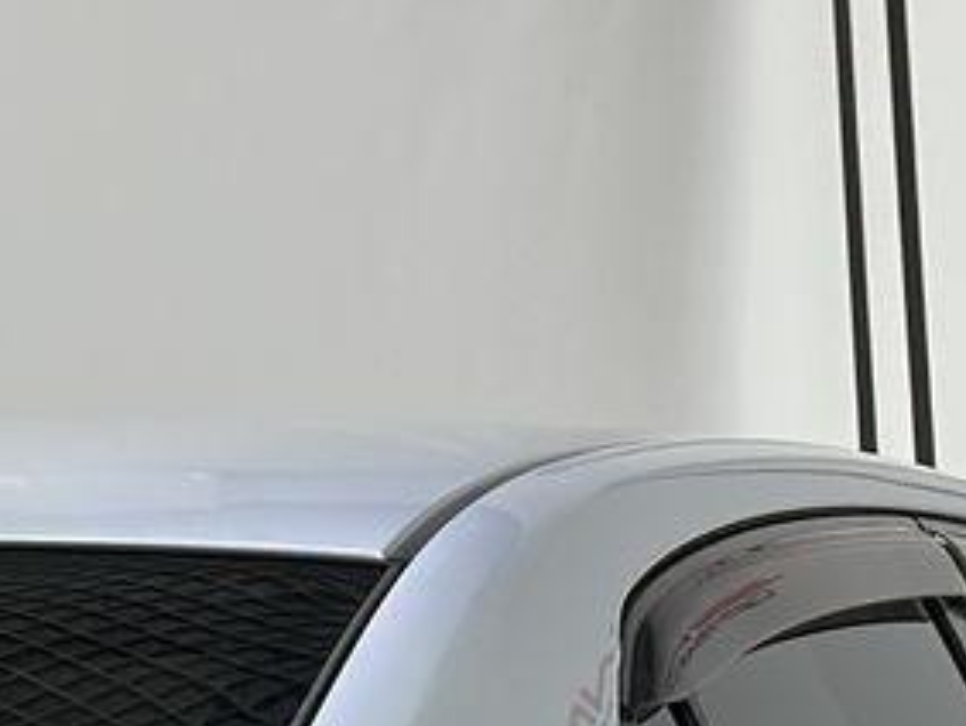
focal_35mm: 245
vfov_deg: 5.9
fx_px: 6843
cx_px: -284
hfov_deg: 8.0
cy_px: 1623
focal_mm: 6.86
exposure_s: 1/100
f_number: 1.78
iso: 64
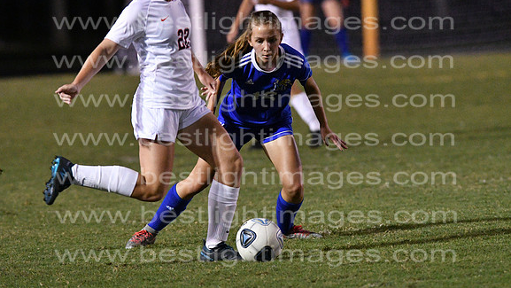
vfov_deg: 2.6
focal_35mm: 474
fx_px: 6425
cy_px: 120
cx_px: 256
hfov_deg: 4.6
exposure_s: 1/640
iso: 10000
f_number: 3.5
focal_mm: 300
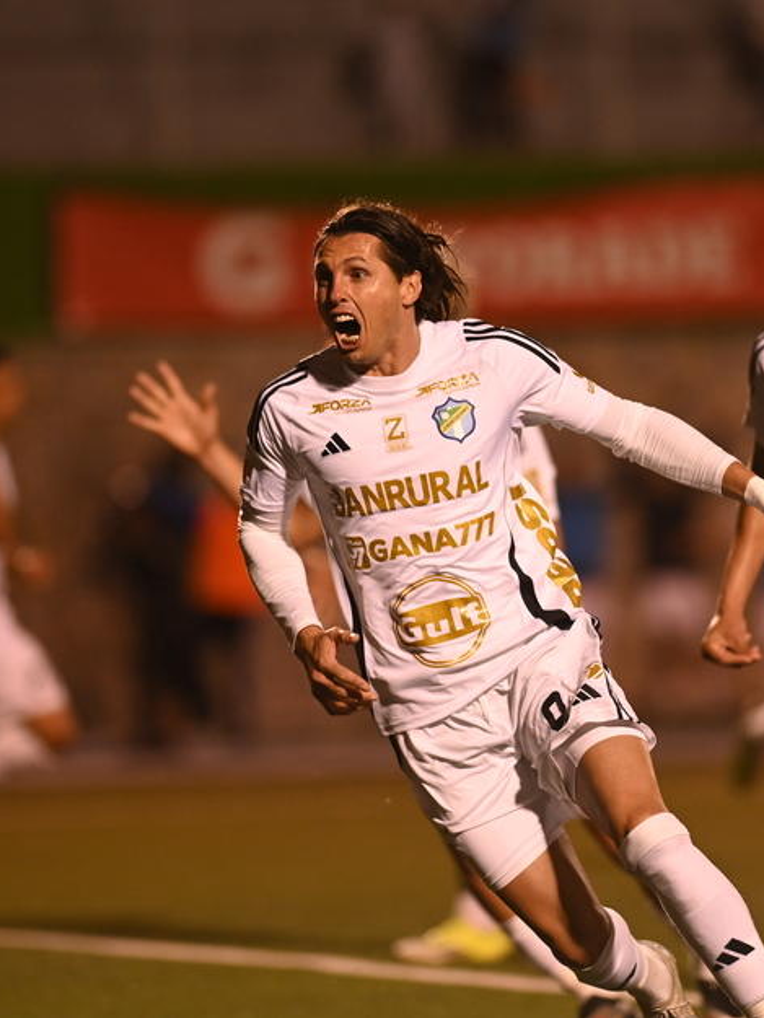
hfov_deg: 3.4
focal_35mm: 434
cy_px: 509
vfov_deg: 4.6
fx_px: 12767
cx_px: 464
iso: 2500
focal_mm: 300
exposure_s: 1/1600
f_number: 3.2
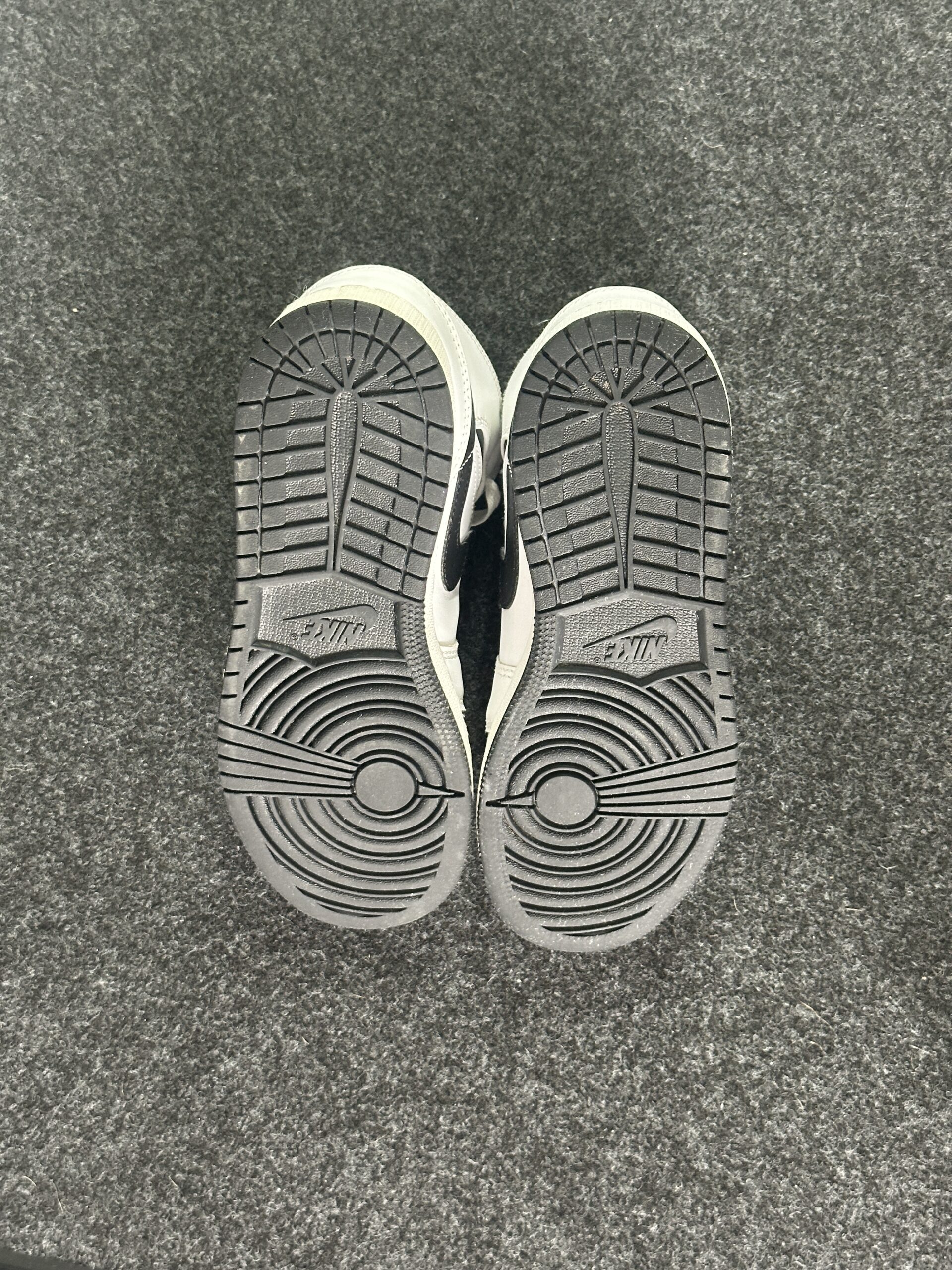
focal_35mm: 48
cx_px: 476
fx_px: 1760
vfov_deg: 39.7
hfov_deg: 30.3
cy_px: 635
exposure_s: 1/33
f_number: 1.78
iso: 400
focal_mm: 6.86
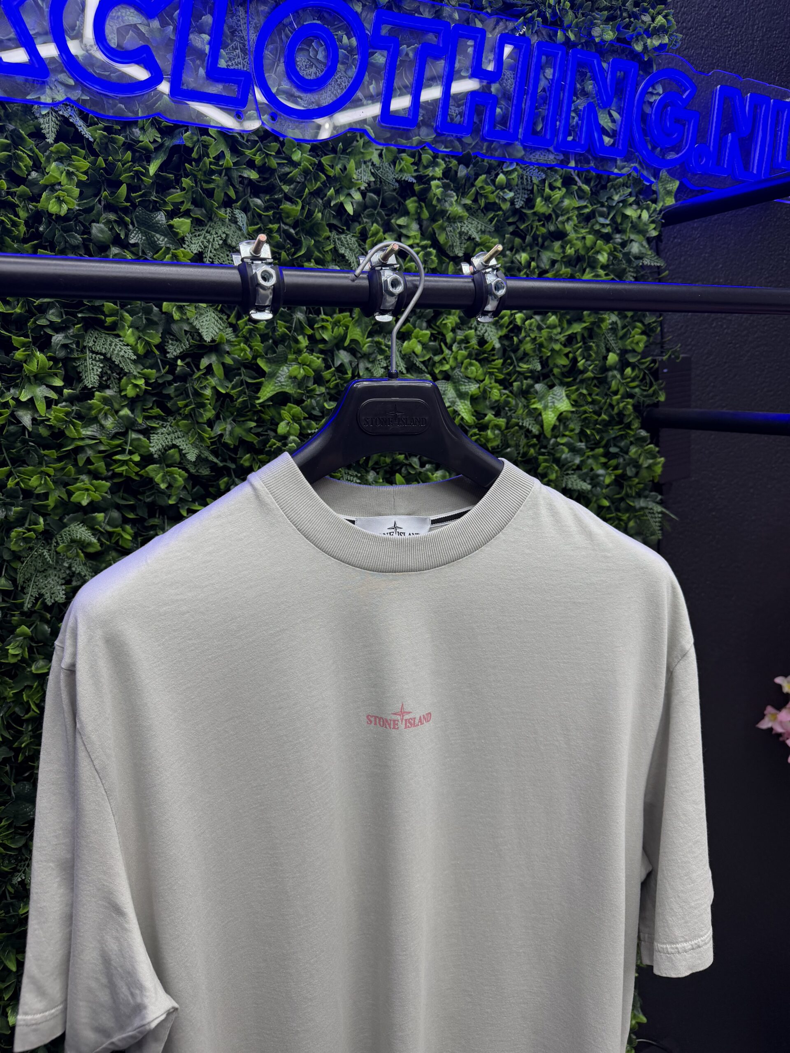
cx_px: 395
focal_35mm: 24
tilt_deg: -9.8
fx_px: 730
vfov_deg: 71.6
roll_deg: +0.4
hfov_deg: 56.8
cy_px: 526
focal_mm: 6.76
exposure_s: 1/84
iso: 80
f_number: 1.78
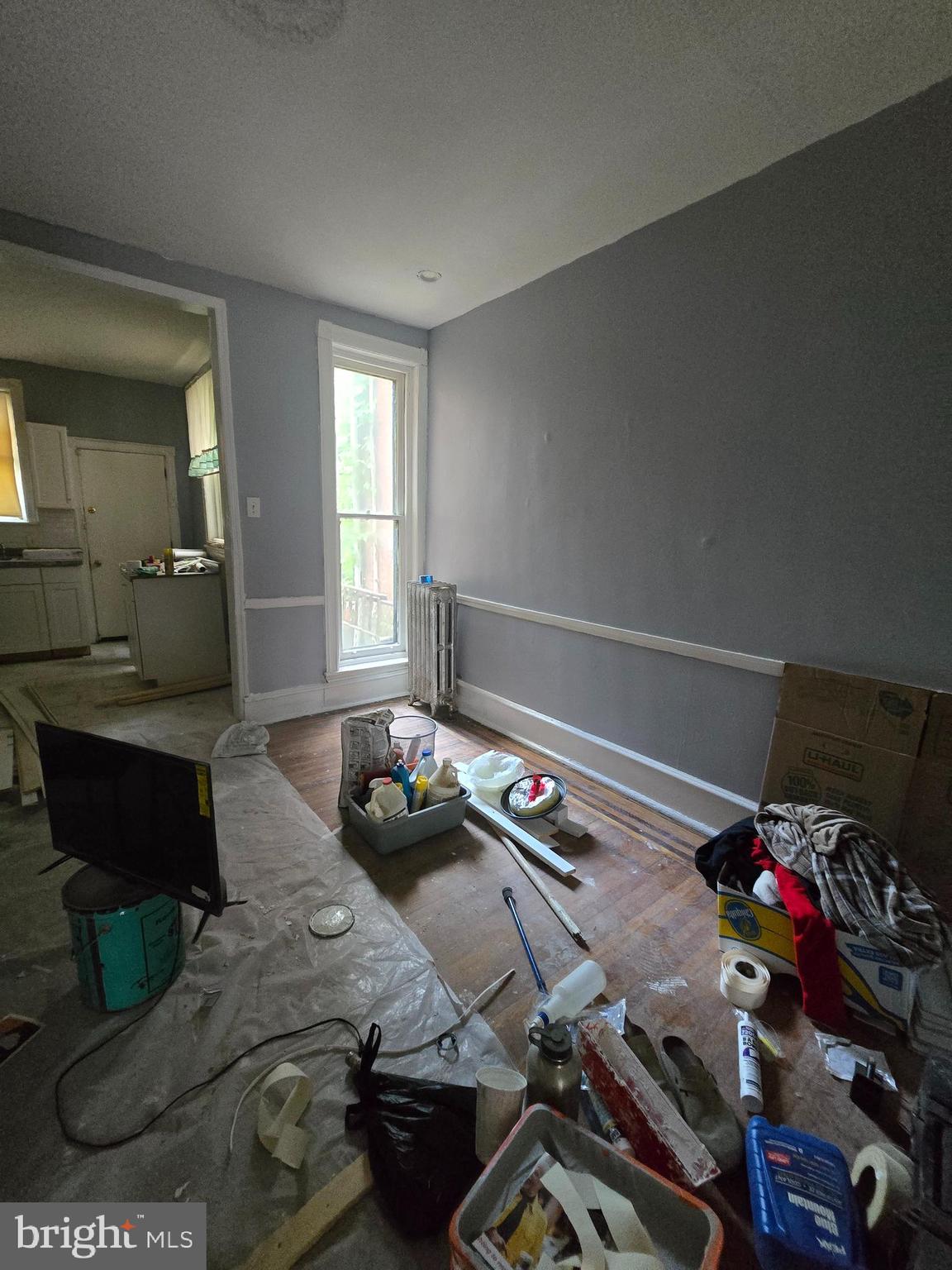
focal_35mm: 13
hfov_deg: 89.9
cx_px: 476
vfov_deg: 106.2
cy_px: 635
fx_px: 477
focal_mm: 2.2
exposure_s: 1/60
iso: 1250
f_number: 2.2
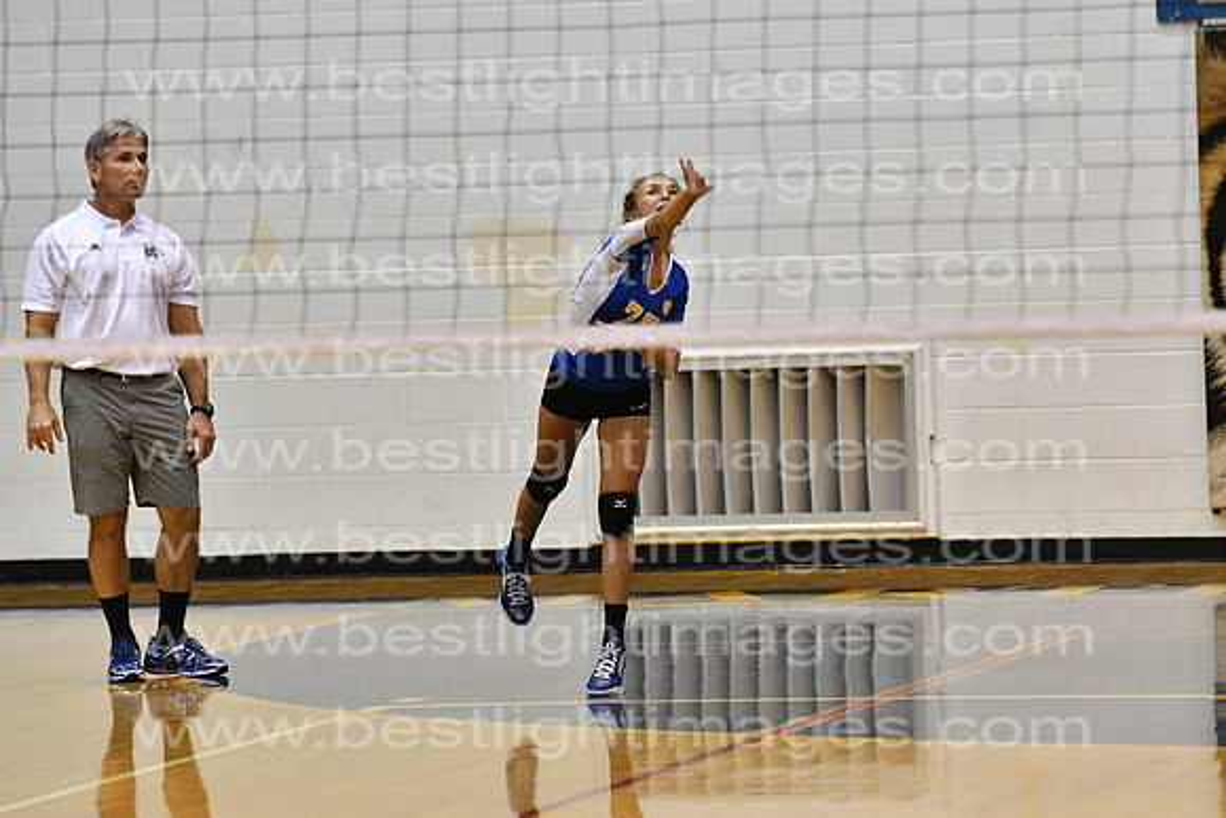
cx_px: 613
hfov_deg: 9.8
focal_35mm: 210
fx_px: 7153
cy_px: 409
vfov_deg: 6.5
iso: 8000
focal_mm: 140
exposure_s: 1/500
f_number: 4
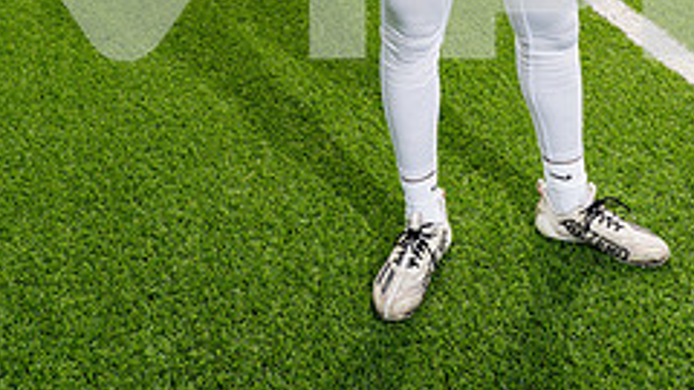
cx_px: 414
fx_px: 939
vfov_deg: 19.7
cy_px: -231
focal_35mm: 51
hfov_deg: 40.4
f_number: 8
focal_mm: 26
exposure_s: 1/250
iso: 100
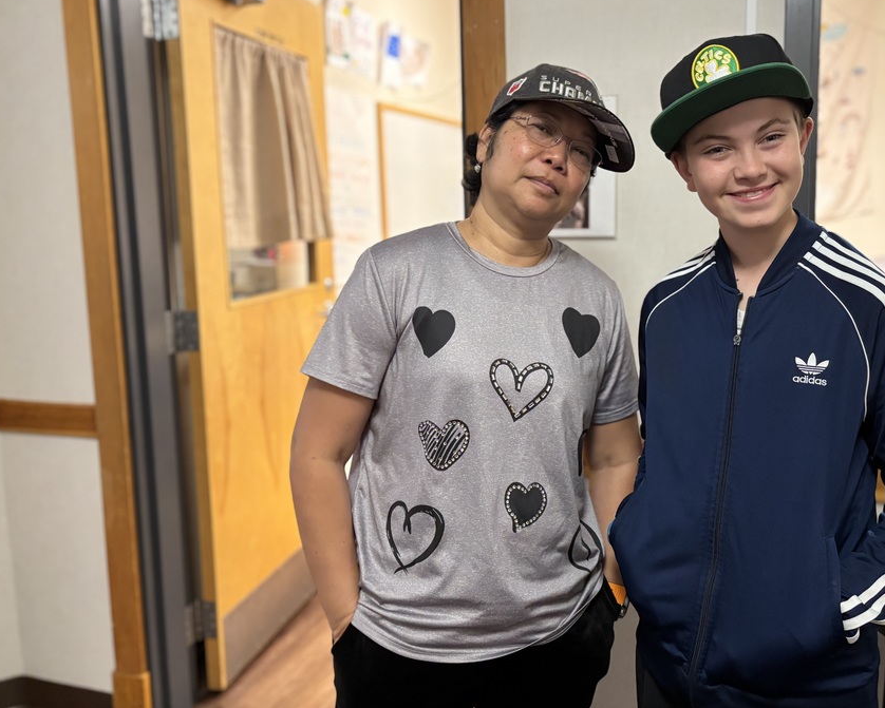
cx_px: 513
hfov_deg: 56.9
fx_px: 812
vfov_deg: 47.0
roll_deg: +0.5
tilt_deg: -6.9
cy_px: 305
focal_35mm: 31
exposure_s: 1/60
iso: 320
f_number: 1.6
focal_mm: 5.96
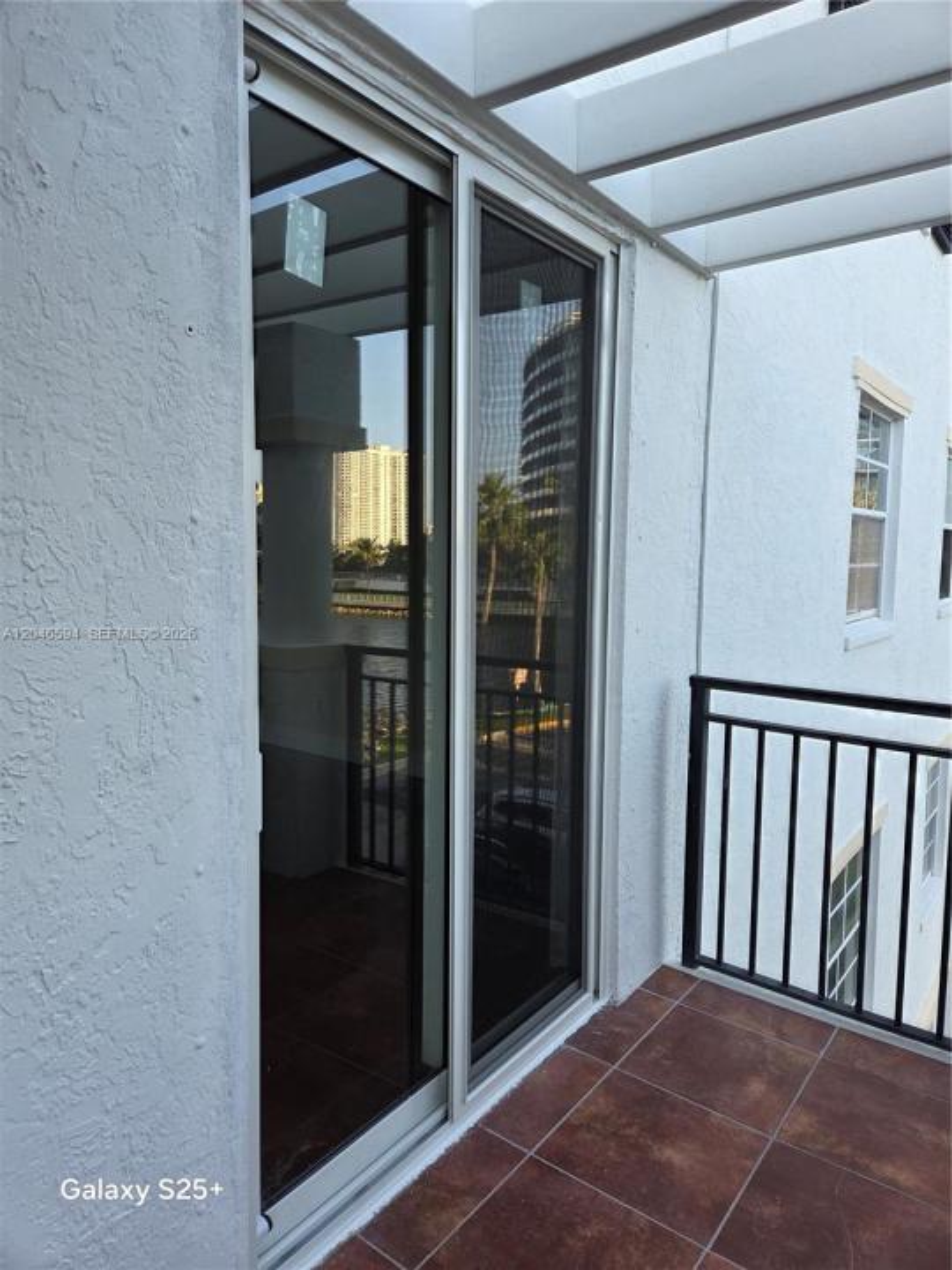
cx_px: 476
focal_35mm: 23
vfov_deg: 73.9
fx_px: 843
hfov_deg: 58.9
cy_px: 635
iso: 32
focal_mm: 5.4
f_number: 1.8
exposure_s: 1/180
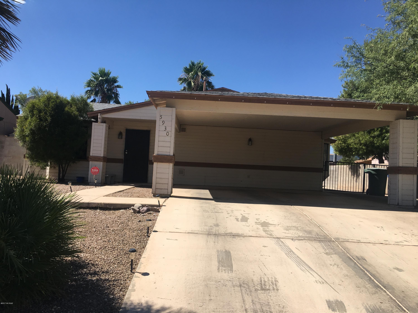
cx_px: 209
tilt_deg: +0.2
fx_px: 350
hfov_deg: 61.7
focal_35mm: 29
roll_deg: -2.7
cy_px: 156
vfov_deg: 48.2
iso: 25
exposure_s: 1/1709
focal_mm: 4.15
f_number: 2.2
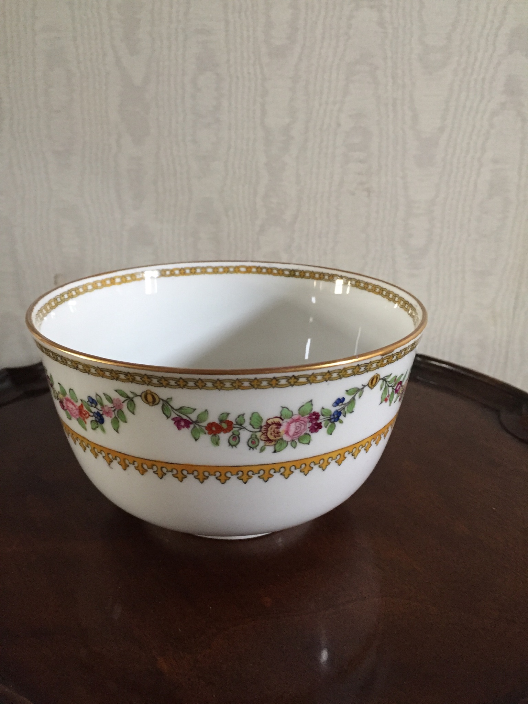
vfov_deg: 61.7
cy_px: 352
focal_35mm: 29
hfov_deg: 48.2
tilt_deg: -20.3
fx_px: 590
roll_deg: -1.4
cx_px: 264
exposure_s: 1/25
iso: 250
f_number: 2.2
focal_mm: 4.15
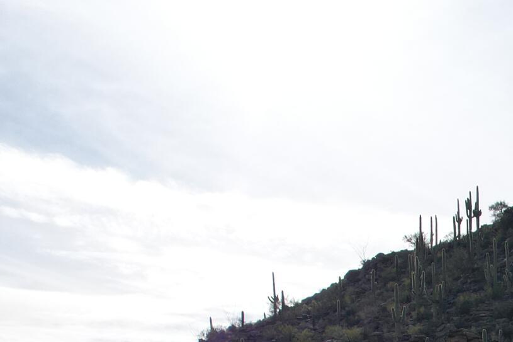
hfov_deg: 20.9
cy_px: 590
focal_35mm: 81
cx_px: 793
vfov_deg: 14.9
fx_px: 1154
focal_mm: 8.38
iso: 100
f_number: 2.8
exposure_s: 1/4000
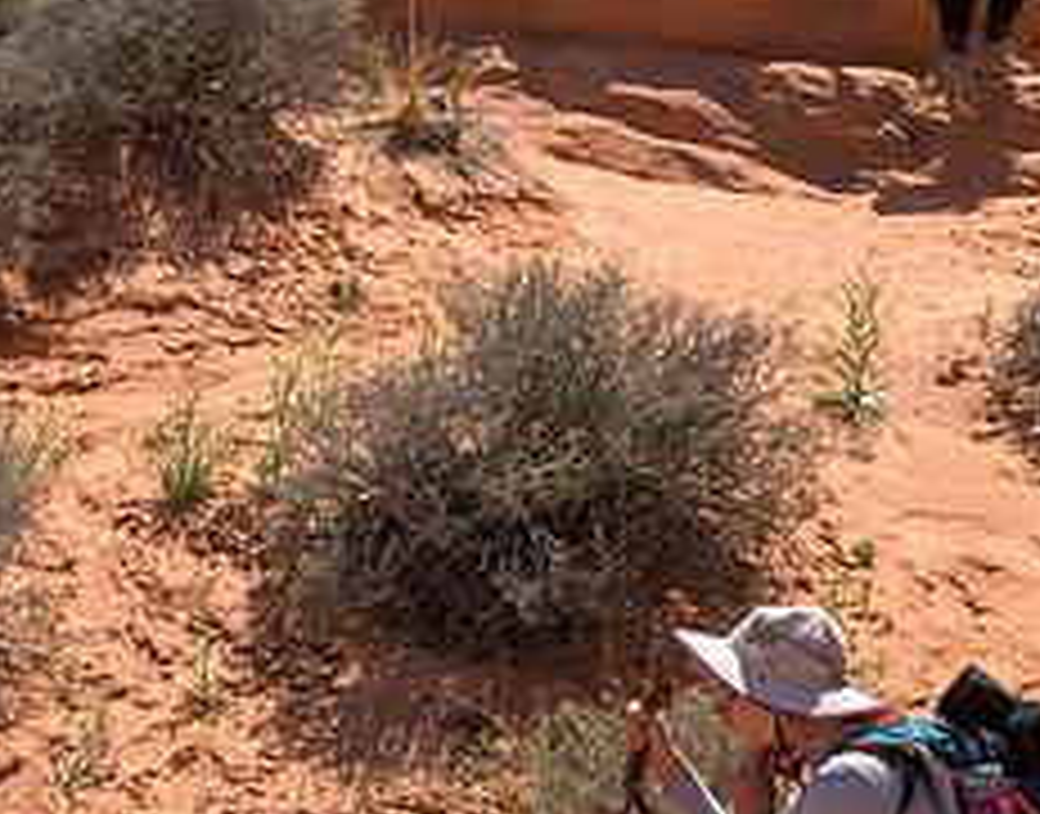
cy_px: 36
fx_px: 5069
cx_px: -331
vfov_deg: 9.1
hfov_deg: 11.4
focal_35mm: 166
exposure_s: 1/125
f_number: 22
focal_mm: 60
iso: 360
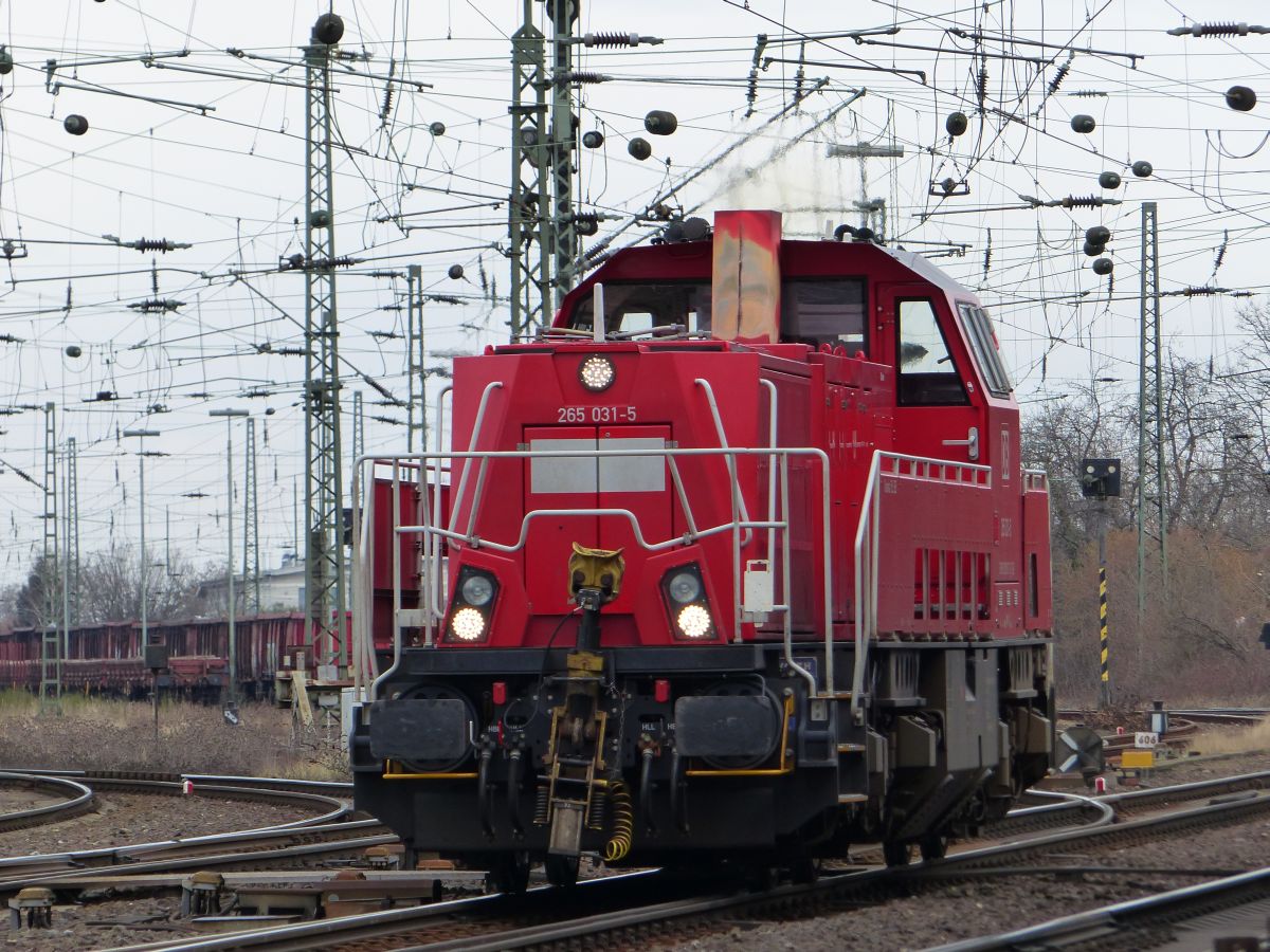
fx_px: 13428
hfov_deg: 5.4
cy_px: 476
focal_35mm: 366
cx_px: 635
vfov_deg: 4.1
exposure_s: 1/400
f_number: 4
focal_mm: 65.8
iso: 160
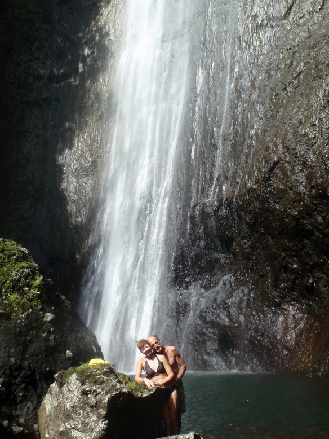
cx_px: 161
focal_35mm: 37
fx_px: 469
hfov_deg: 38.7
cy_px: 225
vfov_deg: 50.1
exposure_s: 1/100
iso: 64
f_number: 5
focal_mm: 6.53
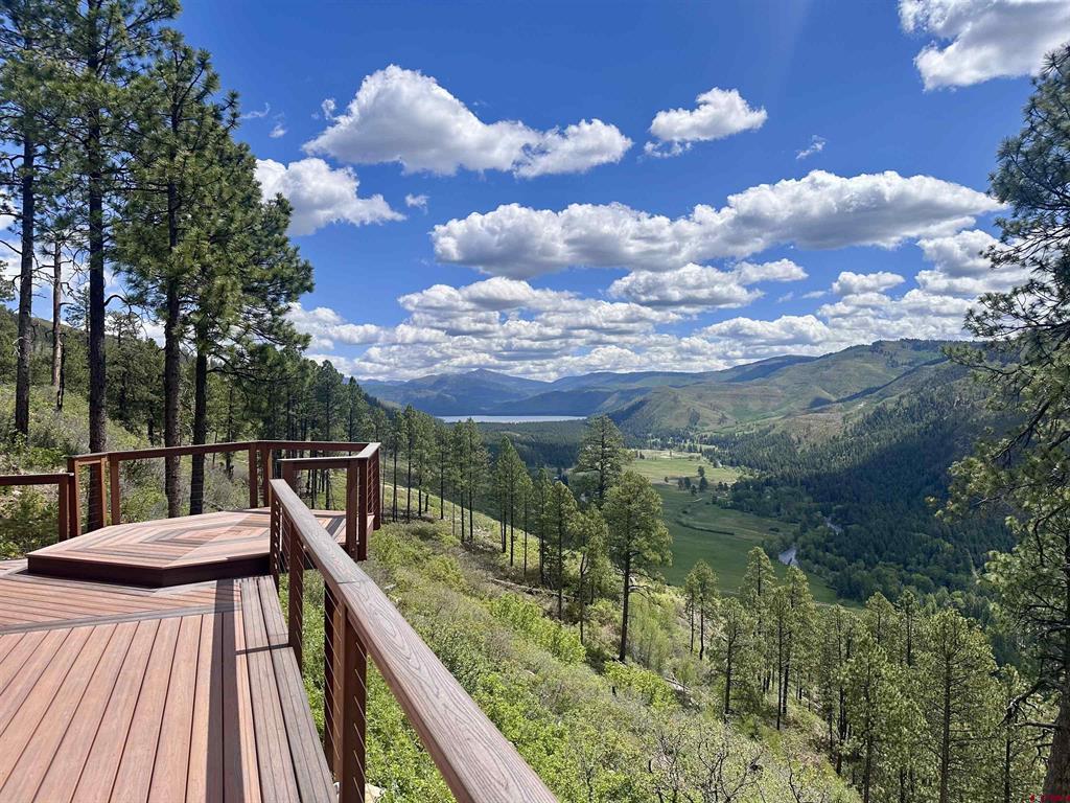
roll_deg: +0.6
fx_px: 742
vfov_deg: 56.8
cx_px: 535
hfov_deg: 71.6
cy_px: 402
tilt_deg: +0.8
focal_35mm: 24
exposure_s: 1/8197
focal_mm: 6.86
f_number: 1.78
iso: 80
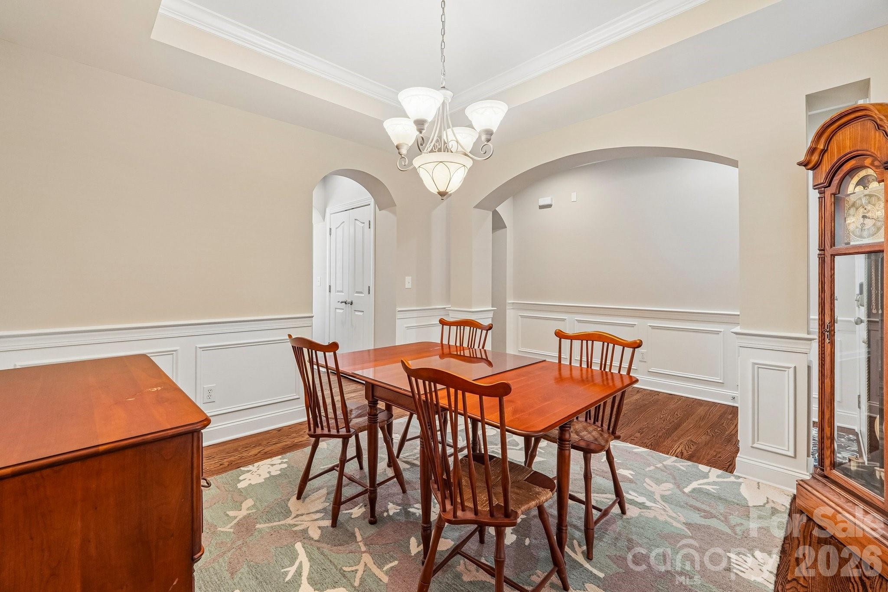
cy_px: 296
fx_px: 370
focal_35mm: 15
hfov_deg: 100.4
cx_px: 444
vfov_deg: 77.3
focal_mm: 10
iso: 400
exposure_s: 1/8
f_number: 8
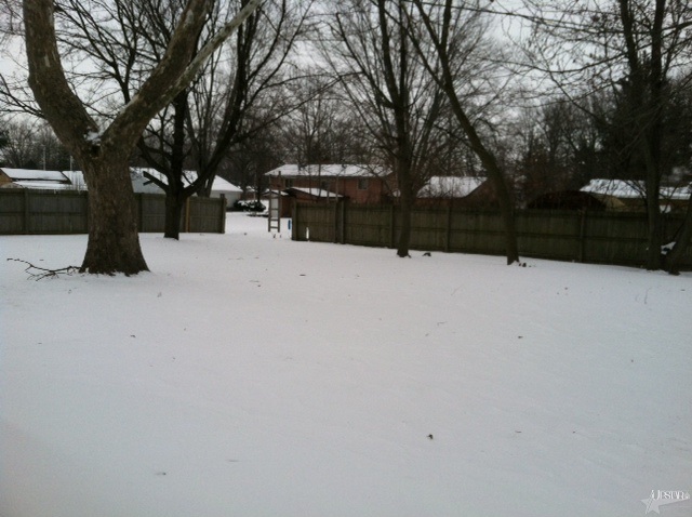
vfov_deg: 40.6
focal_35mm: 35
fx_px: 699
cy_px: 258
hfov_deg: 52.7
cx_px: 346
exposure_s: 1/1334
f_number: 2.8
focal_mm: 3.85
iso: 80
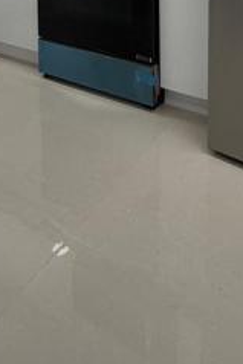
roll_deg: +1.2
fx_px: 445
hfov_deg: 30.6
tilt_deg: -5.2
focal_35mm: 44
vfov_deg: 34.5
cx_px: 122
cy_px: -84
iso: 160
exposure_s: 1/120
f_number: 2.2
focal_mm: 2.22
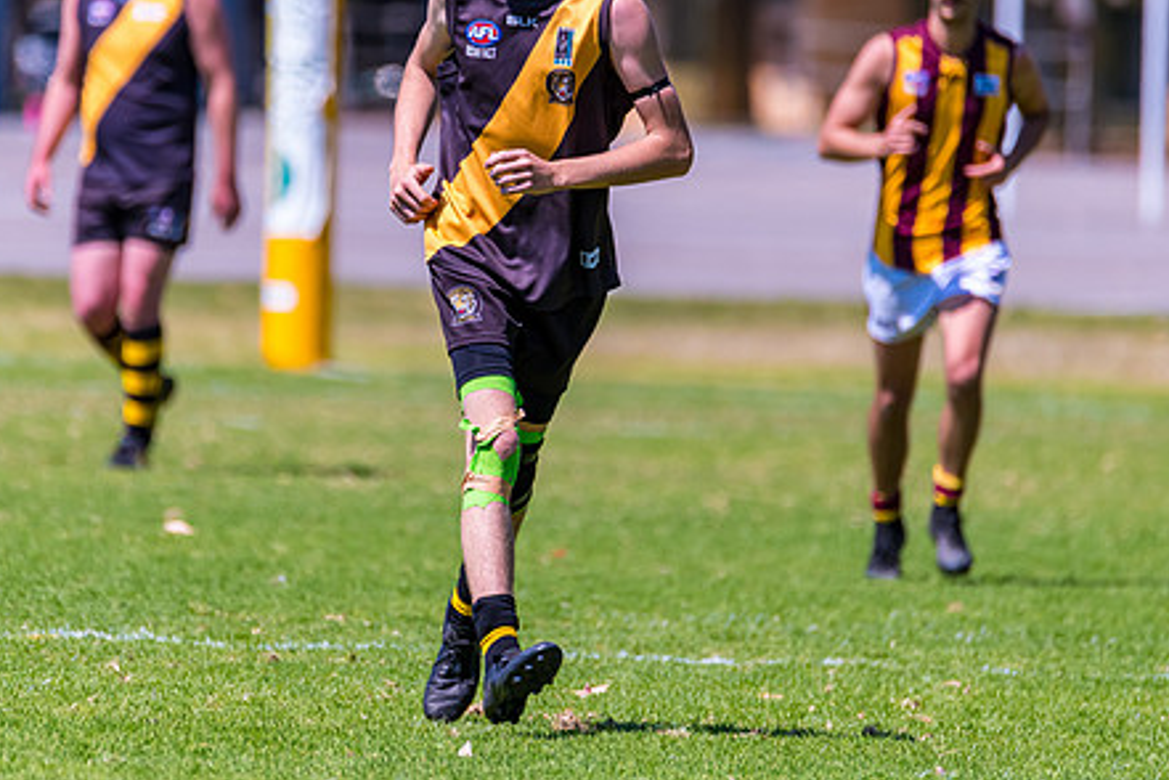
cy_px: 277
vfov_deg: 1.7
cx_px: 559
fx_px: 25651
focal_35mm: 790
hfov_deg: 2.6
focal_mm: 600
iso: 800
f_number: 6.3
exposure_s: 1/2000
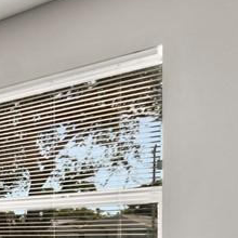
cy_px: 221
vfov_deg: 26.3
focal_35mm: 63
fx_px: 490
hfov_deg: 17.7
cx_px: -254
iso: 320
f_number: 6.3
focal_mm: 10
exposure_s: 1/25
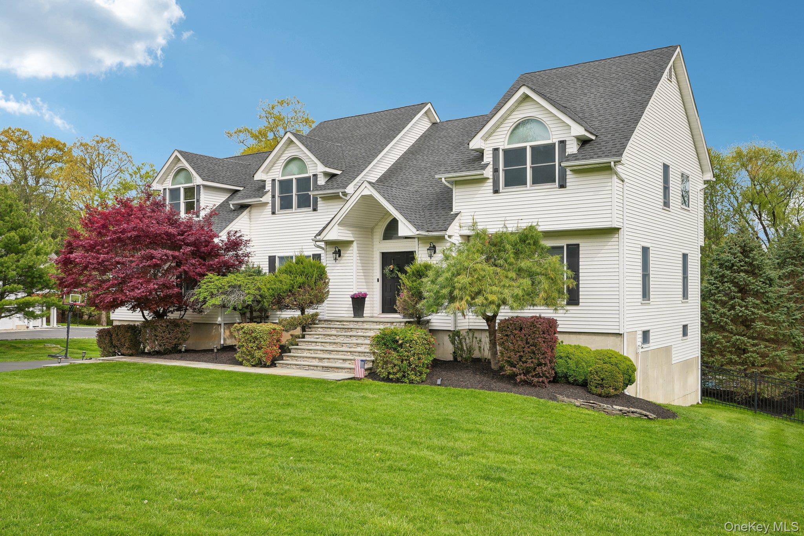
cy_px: 268
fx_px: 715
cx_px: 402
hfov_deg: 58.7
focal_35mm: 32
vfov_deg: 41.1
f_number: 8
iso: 100
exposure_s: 1/125
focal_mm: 32
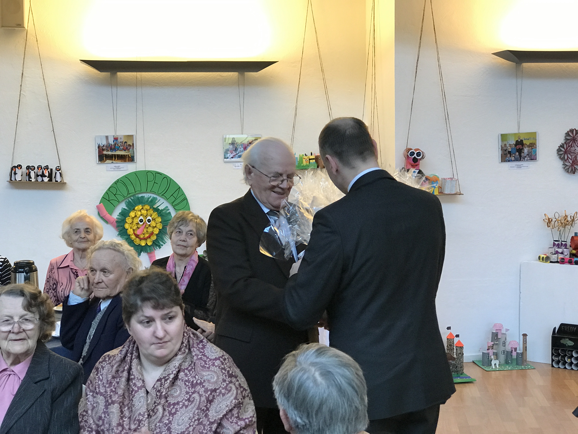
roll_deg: +0.2
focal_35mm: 57
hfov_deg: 33.8
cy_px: 217
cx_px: 289
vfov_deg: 25.7
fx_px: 952
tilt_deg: -5.5
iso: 125
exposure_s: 1/50
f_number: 2.8
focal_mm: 6.6
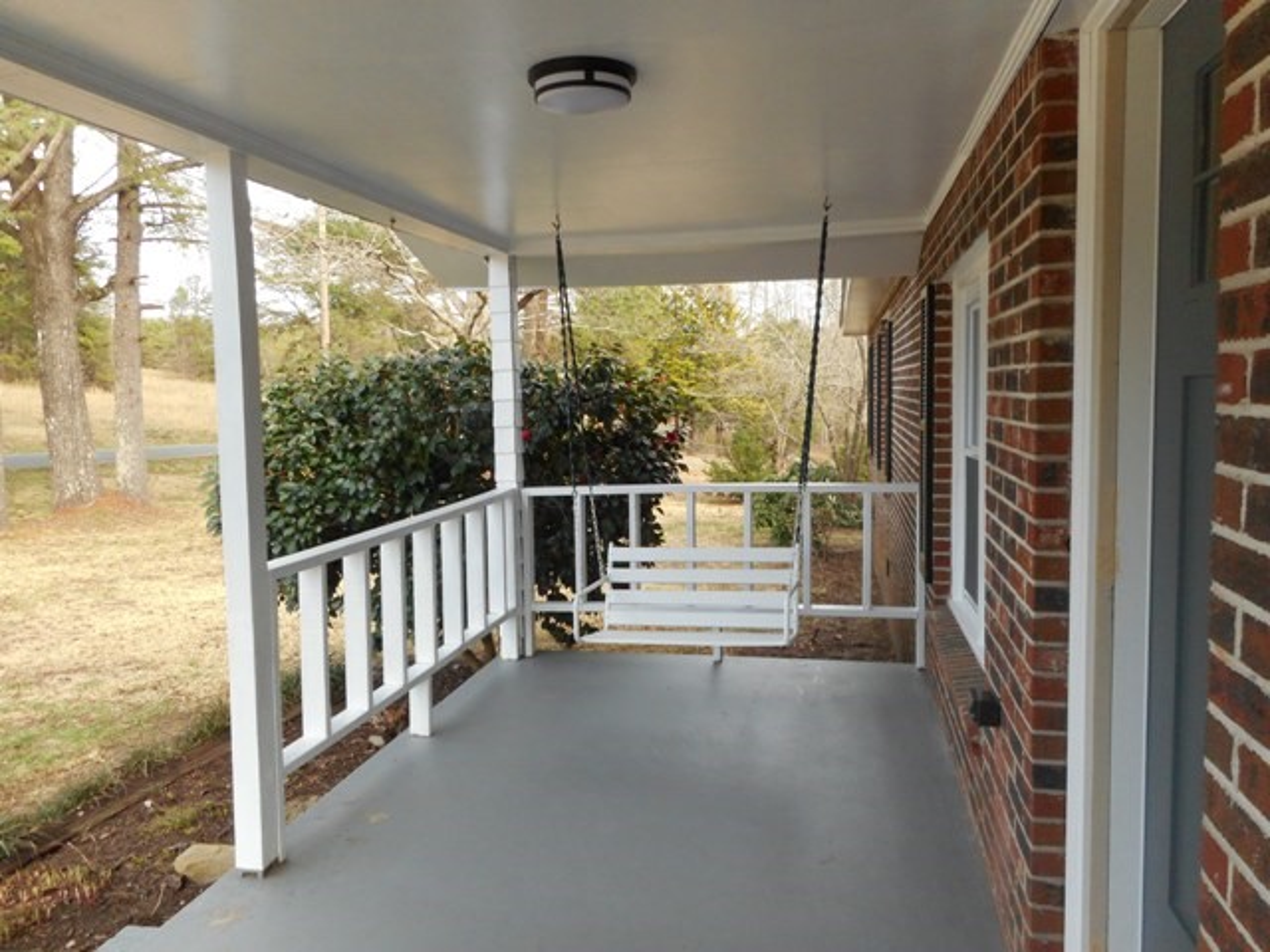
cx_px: 635
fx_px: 917
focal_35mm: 25
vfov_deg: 54.9
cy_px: 476
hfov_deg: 69.4
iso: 220
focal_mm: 4.5
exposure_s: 1/250
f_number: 3.7
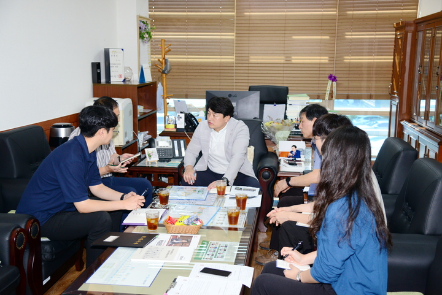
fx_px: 541
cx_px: 221
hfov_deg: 44.5
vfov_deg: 30.6
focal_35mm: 44
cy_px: 148
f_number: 4
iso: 1250
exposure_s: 1/250
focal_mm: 44
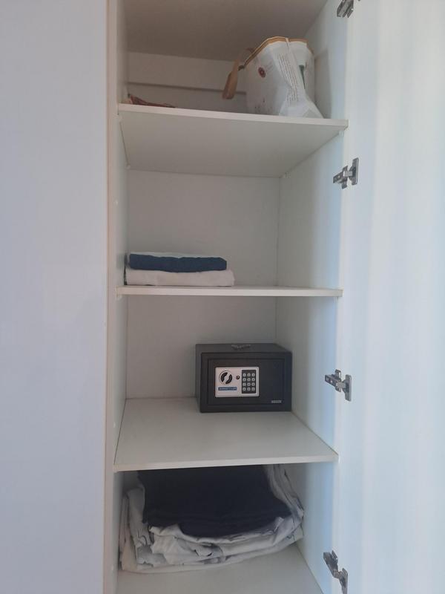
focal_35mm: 25
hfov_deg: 54.9
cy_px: 297
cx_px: 222
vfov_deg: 69.4
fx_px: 429
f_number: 1.8
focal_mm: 4.65
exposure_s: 1/50
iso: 200
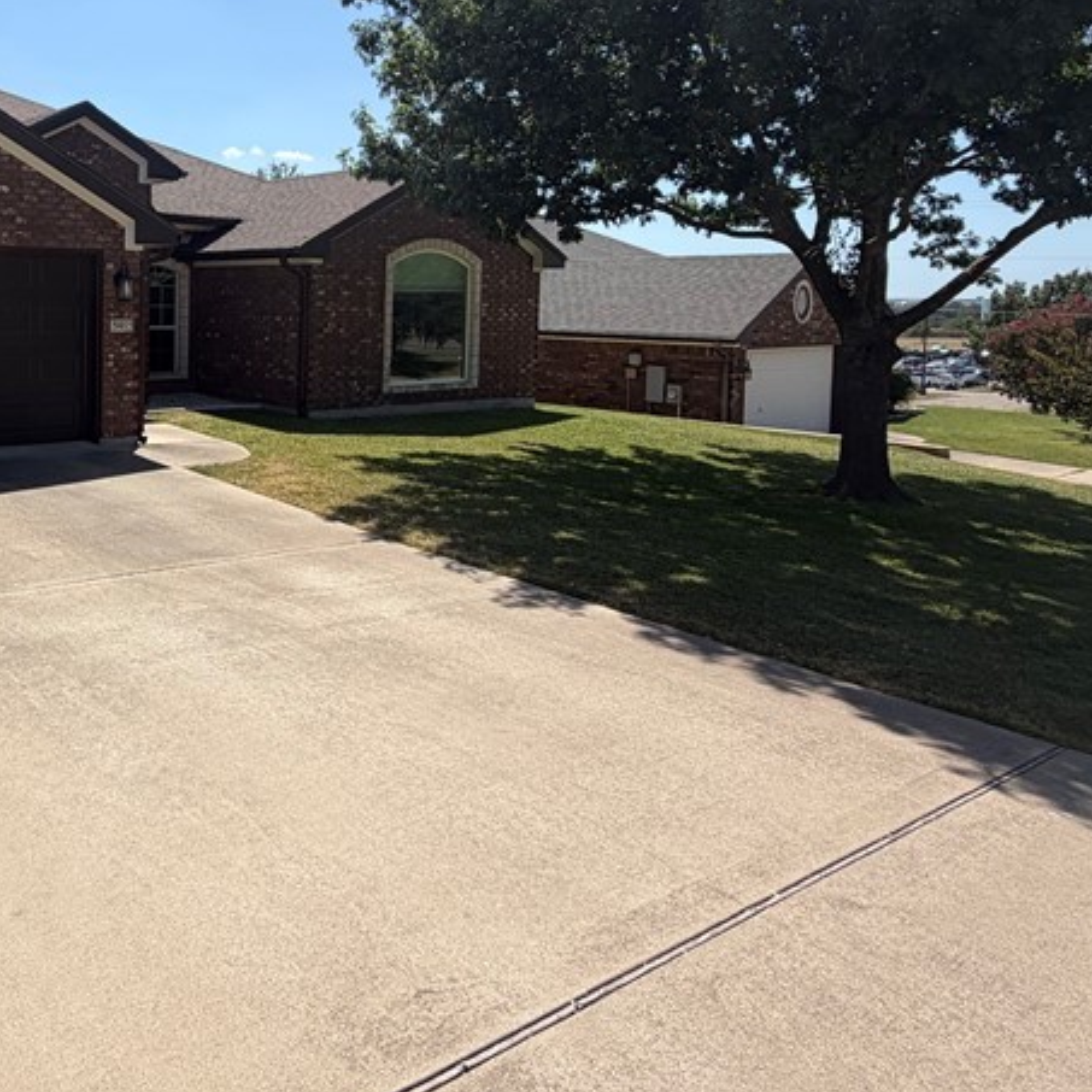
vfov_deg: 55.7
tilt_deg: -1.7
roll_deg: -0.1
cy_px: 340
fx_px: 999
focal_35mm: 28
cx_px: 149
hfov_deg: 51.8
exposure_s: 1/1033
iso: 20
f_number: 2.2
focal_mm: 2.22
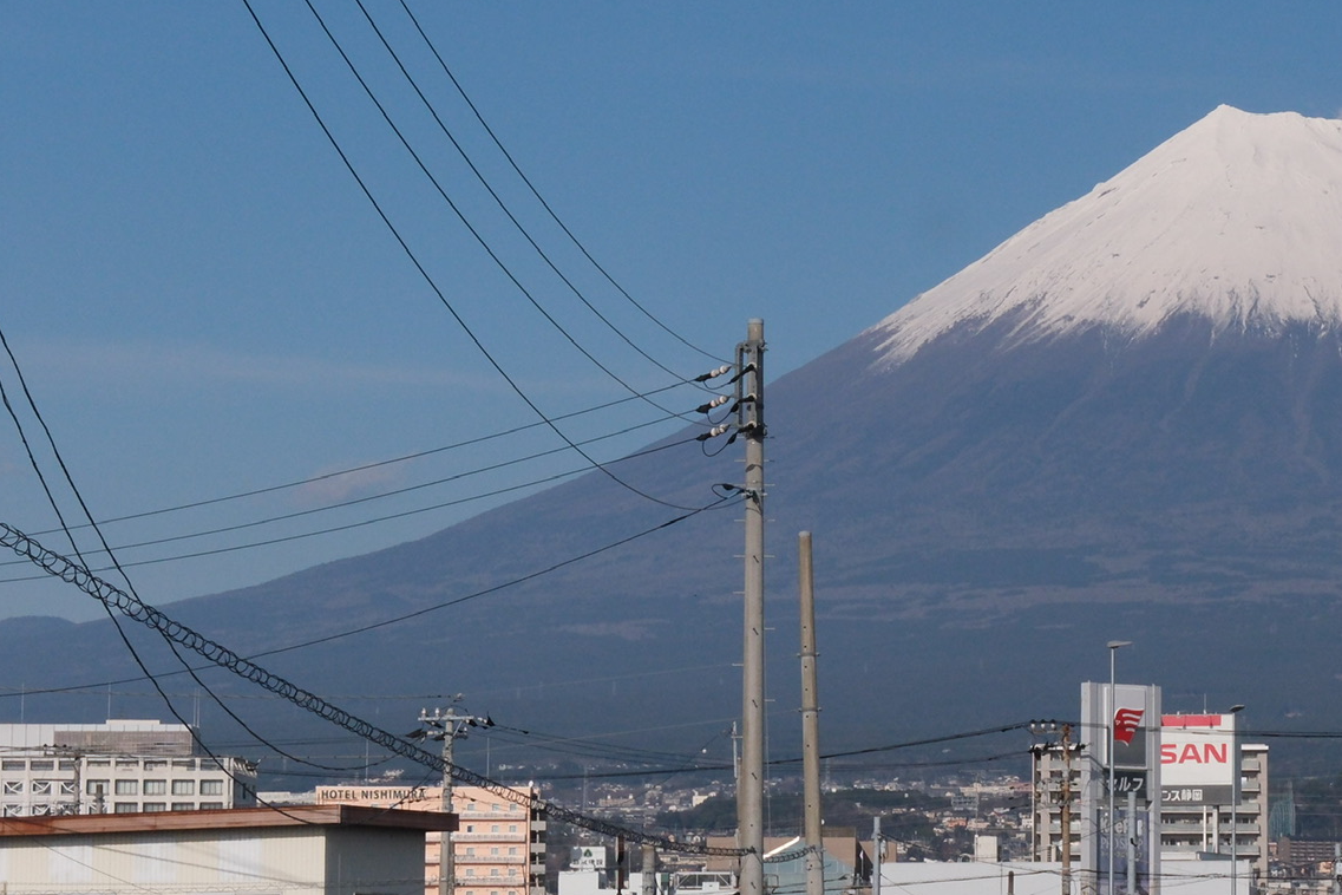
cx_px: 1216
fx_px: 5666
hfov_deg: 13.4
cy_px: 391
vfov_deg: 9.0
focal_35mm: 152
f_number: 10
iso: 1250
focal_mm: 50
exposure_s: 1/3500
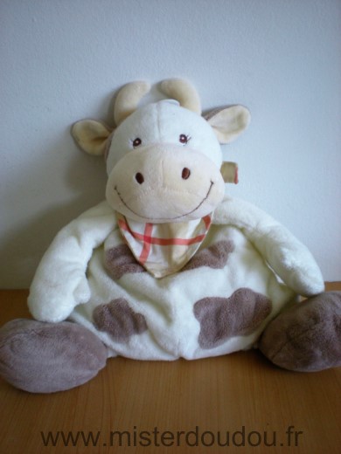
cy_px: 227
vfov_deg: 49.0
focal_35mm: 38
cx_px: 170
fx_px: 499
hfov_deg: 37.7
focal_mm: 6.3
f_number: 3.1
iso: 180
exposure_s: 1/60.4
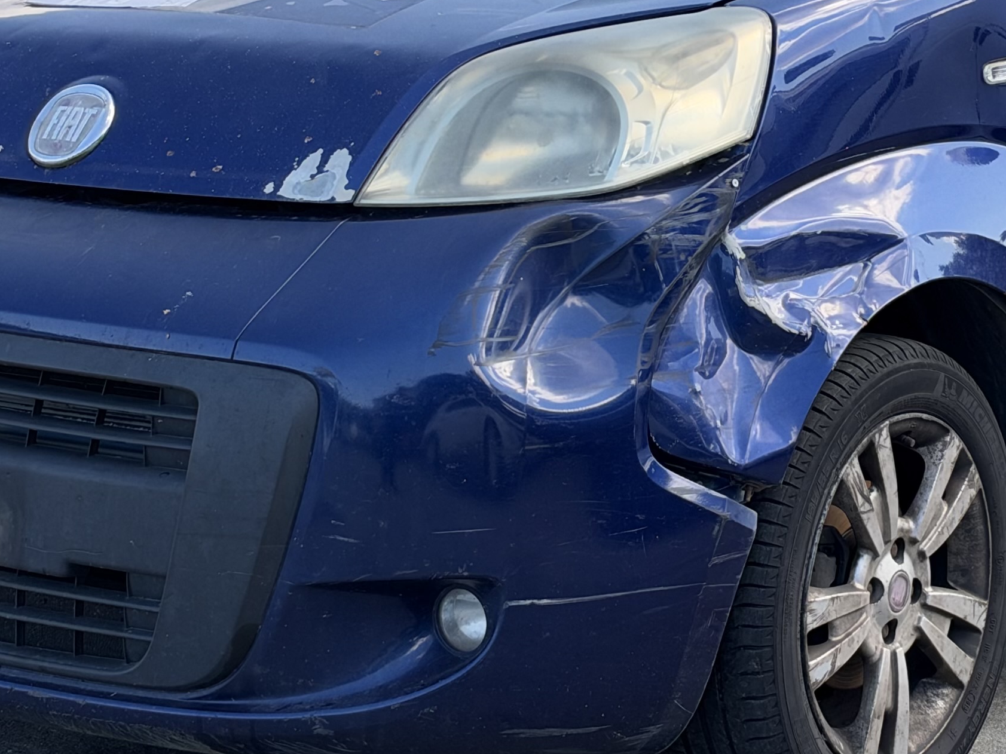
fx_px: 3342
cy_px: 142
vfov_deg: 12.8
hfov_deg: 17.0
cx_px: 726
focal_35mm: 115
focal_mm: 6.93
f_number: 1.8
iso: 80
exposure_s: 1/772
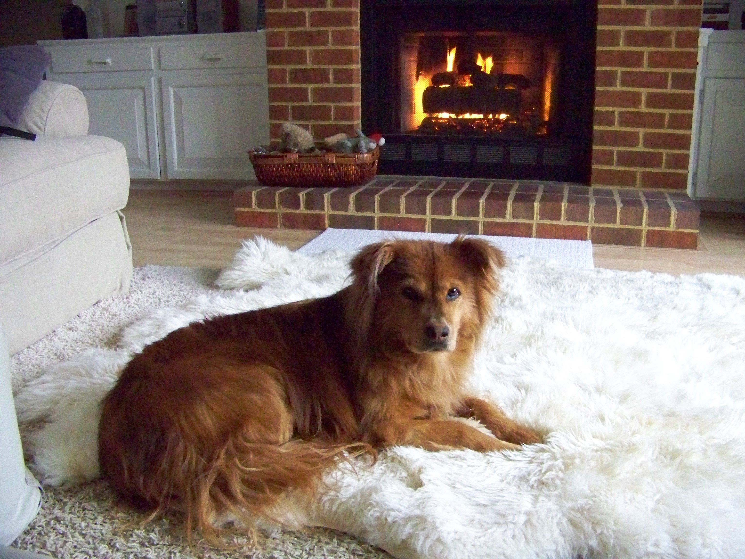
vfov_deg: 39.7
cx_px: 372
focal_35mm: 36
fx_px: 775
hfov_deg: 51.4
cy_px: 280
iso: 1000
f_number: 2.8
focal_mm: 5.85
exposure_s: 1/30
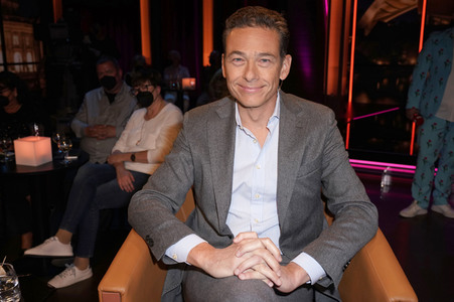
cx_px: 227
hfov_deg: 50.7
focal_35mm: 38
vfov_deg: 35.0
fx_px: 479
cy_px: 151
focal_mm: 38
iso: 1600
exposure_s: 1/160
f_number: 6.3
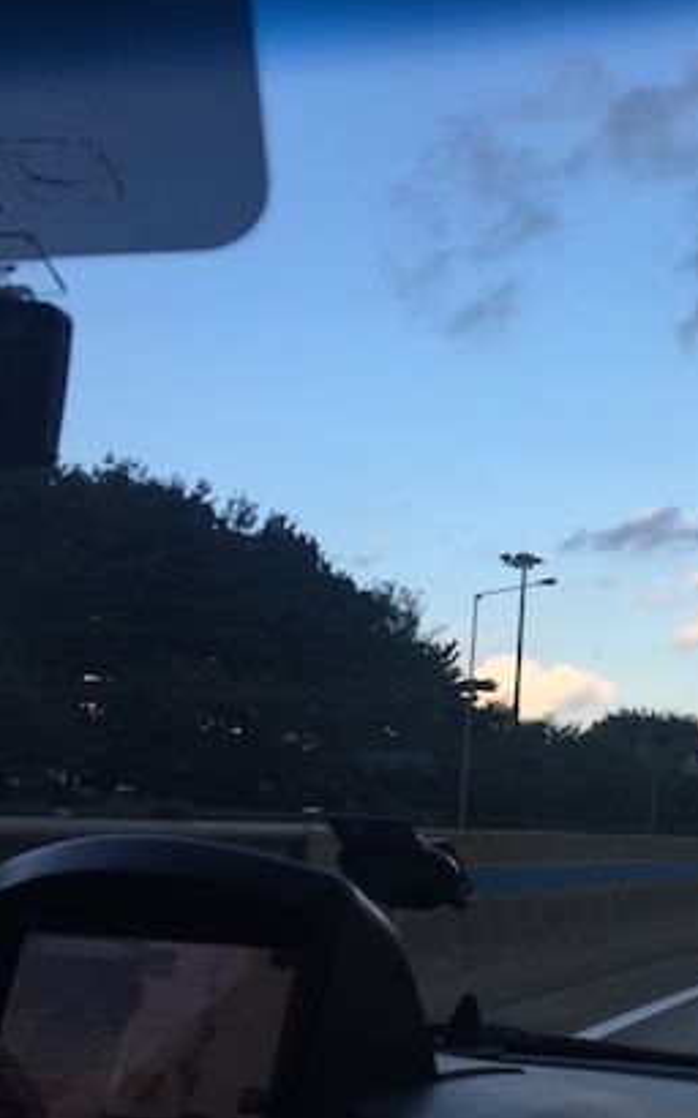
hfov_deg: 26.7
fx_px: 1371
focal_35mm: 45
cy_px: 597
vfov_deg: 44.3
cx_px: 728
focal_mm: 4.15
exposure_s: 1/507
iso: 32
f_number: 2.2
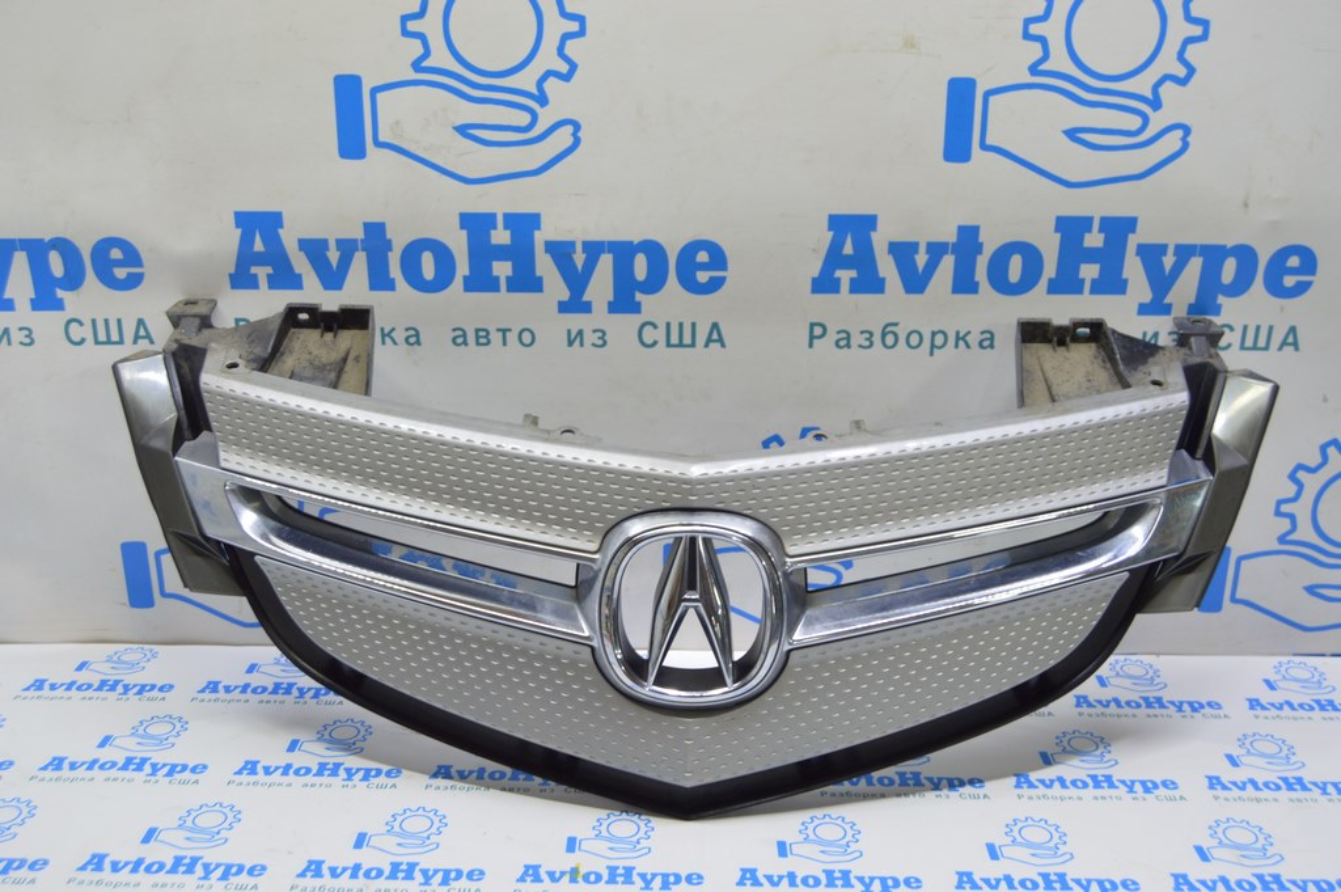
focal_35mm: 36
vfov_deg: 36.8
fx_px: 1340
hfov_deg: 53.2
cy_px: 446
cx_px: 670
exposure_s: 1/20
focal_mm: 24
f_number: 5.6
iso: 400
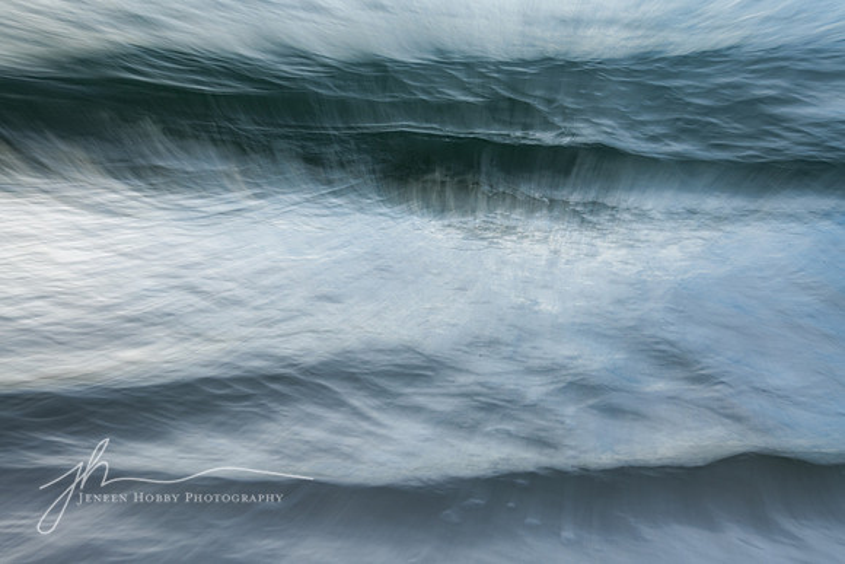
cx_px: 422
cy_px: 282
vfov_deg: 11.8
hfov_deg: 17.6
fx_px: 2723
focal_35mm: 116
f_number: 22
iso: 100
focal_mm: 116
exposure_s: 1/8
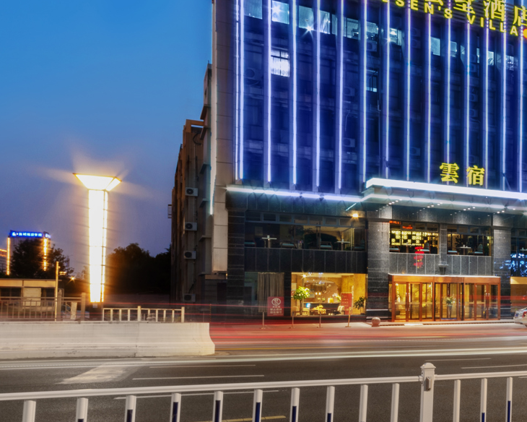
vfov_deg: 43.3
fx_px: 530
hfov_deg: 40.9
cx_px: 597
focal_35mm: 34
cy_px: 187
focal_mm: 15
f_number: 25
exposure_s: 25
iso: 100
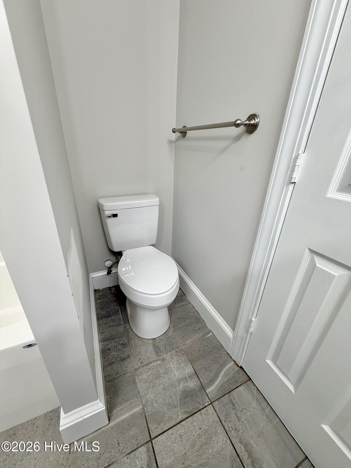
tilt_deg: -24.0
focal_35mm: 14
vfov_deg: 102.1
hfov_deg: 85.7
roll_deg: -2.4
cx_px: 176
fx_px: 189
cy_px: 234
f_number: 2.2
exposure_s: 1/120
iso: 200
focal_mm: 2.22
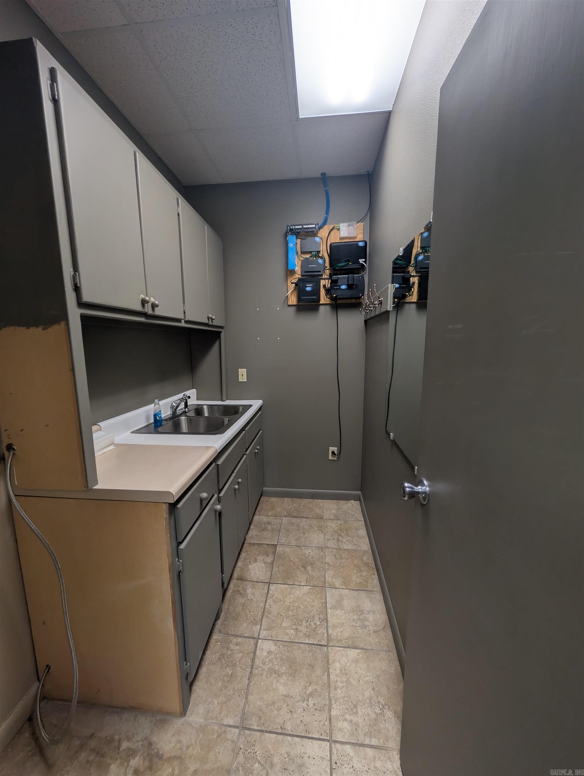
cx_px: 292
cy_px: 388
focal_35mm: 12
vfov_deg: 110.5
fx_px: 269
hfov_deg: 94.6
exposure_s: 1/60
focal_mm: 2.02
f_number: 1.7
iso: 57
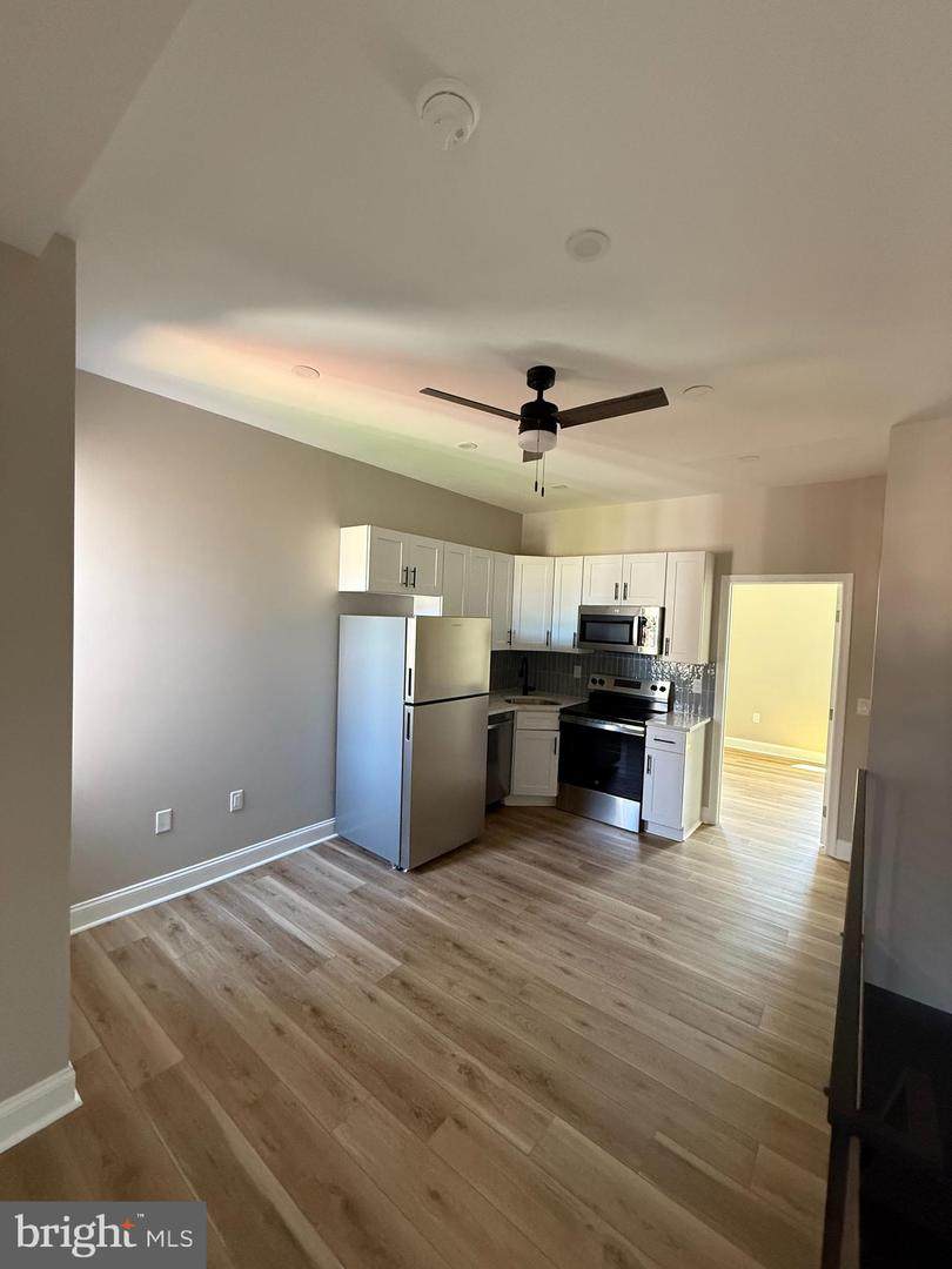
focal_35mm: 14
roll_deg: -3.2
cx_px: 476
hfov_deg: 85.7
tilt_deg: -1.8
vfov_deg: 102.1
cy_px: 634
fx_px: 513
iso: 640
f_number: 2.2
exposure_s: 1/60
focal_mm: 2.22
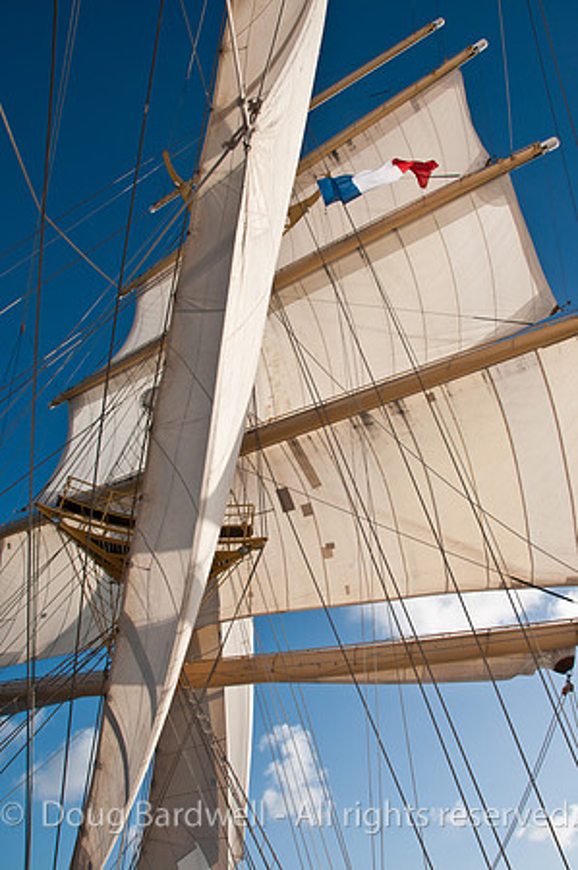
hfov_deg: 47.8
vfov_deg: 67.4
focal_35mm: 27
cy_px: 435
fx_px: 652
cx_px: 289
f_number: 13
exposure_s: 1/250
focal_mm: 18
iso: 200
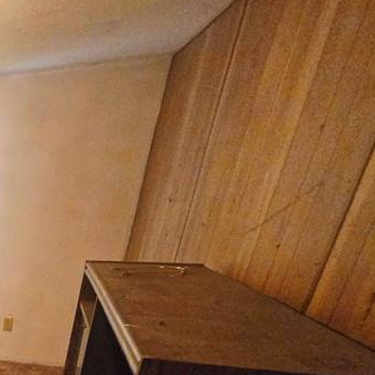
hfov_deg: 29.4
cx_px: -182
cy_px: 384
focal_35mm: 35
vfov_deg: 40.6
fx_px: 429
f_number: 2.2
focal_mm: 1.7
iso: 800
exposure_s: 1/60
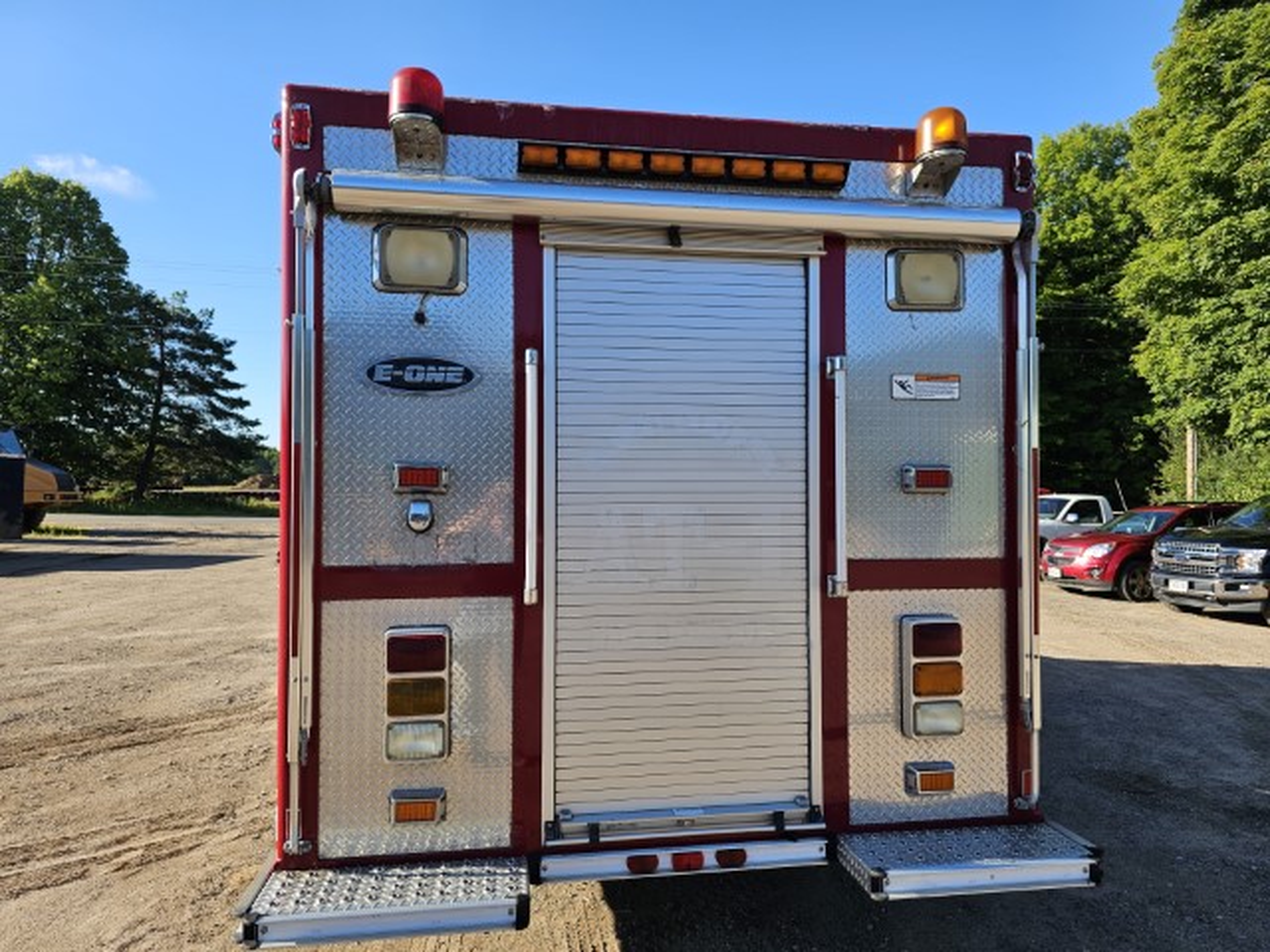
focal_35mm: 23
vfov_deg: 58.9
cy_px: 476
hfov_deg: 73.9
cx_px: 635
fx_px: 844
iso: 10
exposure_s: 1/306
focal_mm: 6.3
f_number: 1.7
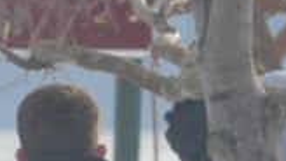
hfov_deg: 1.0
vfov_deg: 0.5
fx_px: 16840
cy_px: 625
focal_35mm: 2222
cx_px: -119
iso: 200
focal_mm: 200
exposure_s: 1/500
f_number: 5.6
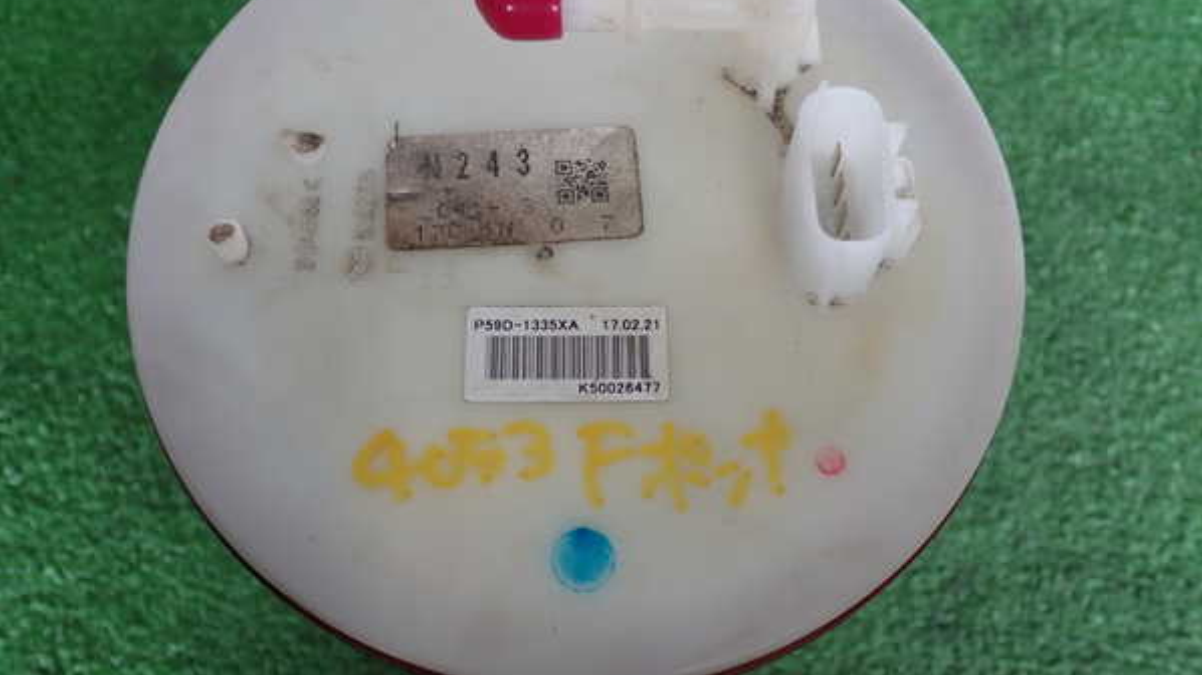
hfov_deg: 56.6
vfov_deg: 33.7
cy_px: 307
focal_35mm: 35
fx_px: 1115
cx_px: 601
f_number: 2.4
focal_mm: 5.79
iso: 100
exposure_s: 1/60
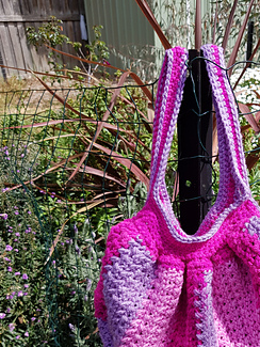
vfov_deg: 45.1
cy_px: 264
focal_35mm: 40
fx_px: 400
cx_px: 191
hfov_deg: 35.3
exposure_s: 1/1592
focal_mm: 4.2
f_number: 1.7
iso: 40
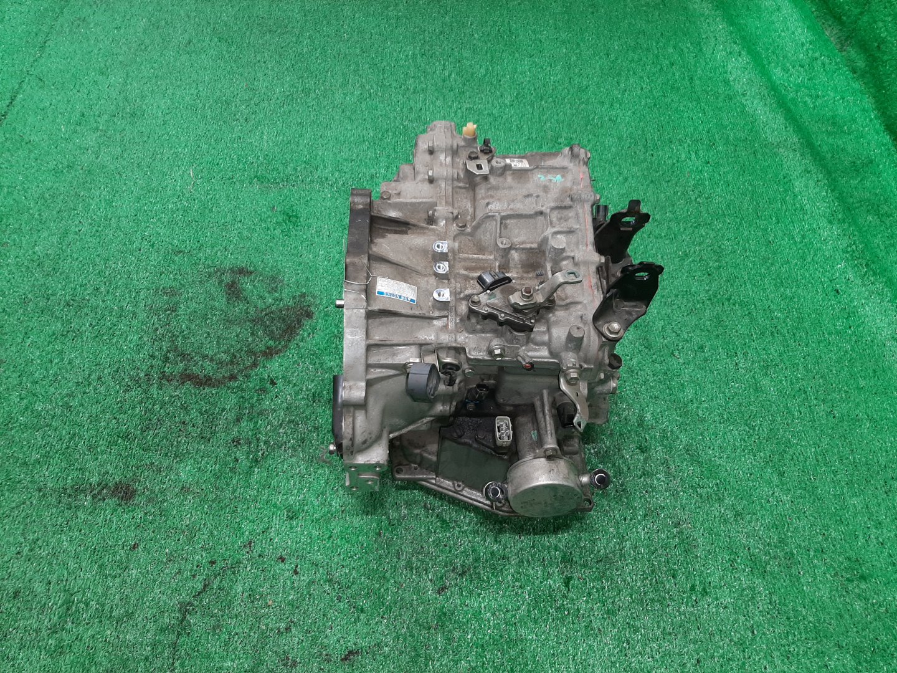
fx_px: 674
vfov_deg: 53.1
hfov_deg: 67.3
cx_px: 448
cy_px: 336
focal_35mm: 26
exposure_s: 1/50
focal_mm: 3.93
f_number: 1.7
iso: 121
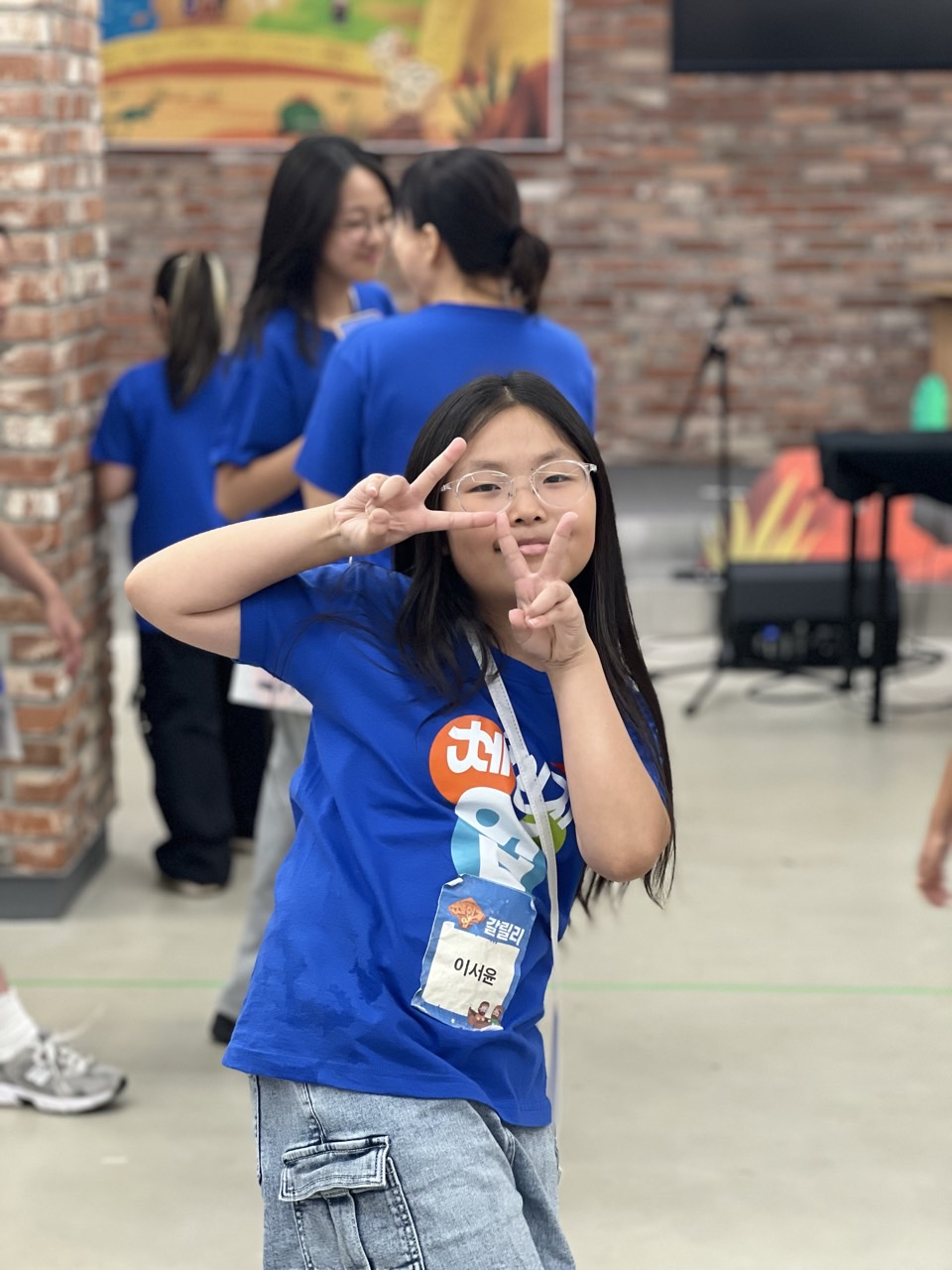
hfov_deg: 19.1
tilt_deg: -8.5
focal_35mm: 77
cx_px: 476
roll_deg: +0.1
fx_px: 2824
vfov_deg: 25.3
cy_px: 635
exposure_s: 1/120
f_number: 2.8
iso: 200
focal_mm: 9
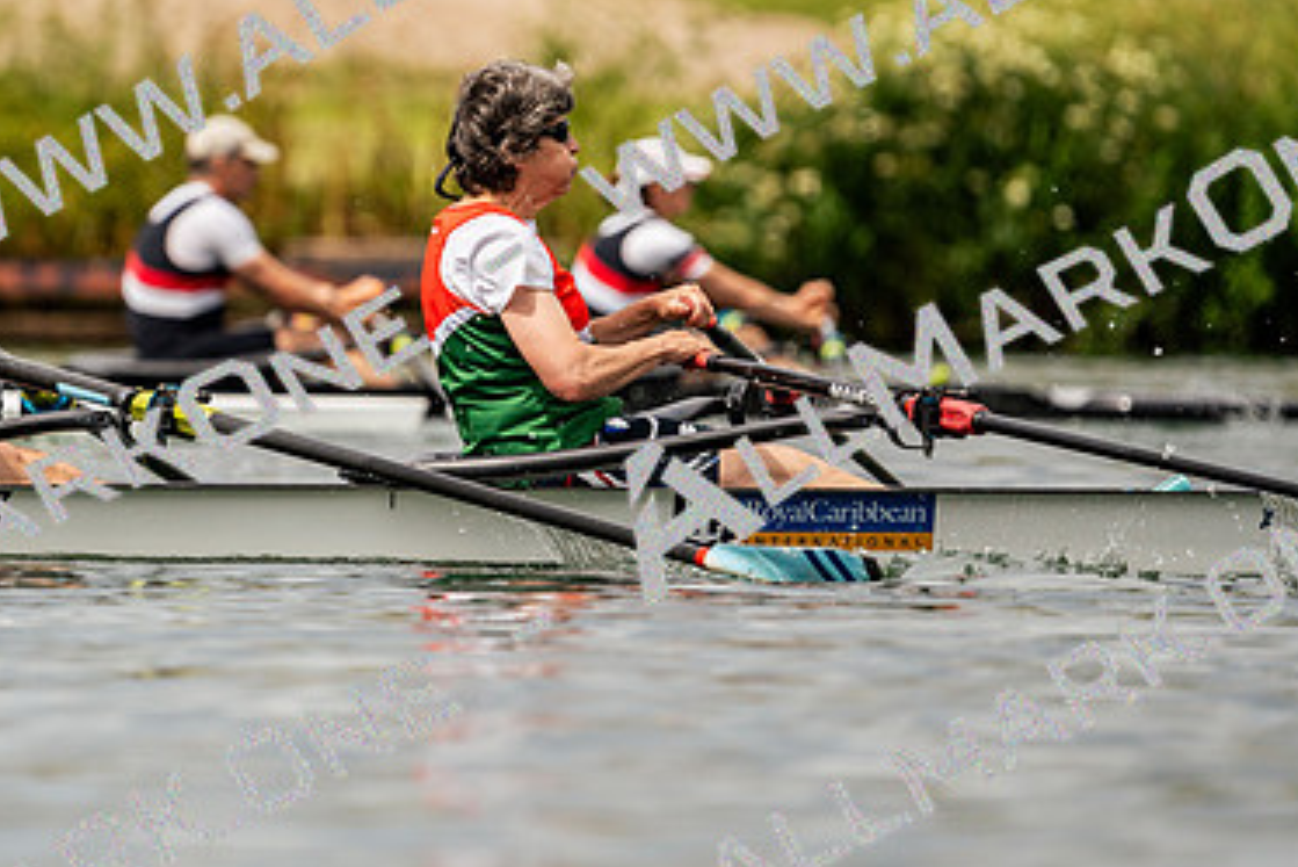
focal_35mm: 731
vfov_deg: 1.9
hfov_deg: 2.8
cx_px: 327
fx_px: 26365
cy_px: 277
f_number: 6.3
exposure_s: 1/2000
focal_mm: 470
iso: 250
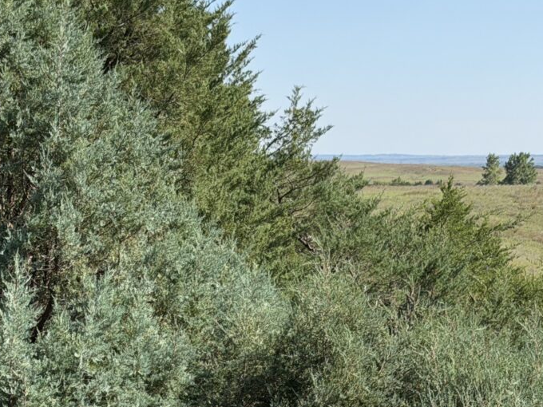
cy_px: 157
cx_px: 116
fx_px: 1773
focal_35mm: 113
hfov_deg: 17.3
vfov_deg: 13.1
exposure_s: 1/3378
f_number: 1.78
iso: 64
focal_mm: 6.76
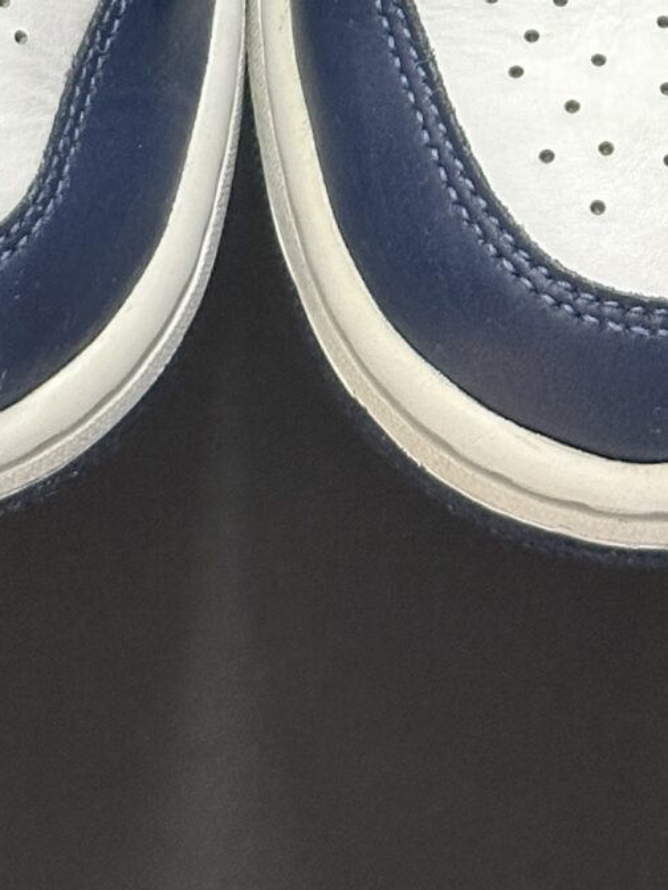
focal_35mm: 183
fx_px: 4704
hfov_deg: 8.1
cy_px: -679
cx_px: 143
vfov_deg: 10.2
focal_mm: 6.86
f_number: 1.78
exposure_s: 1/50
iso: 250
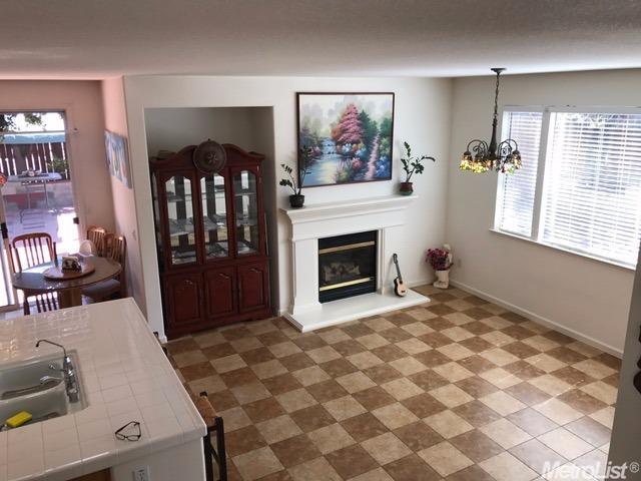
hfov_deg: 63.4
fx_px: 518
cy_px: 240
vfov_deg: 49.7
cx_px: 320
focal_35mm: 28
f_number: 1.8
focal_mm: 3.99
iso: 32
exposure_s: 1/120
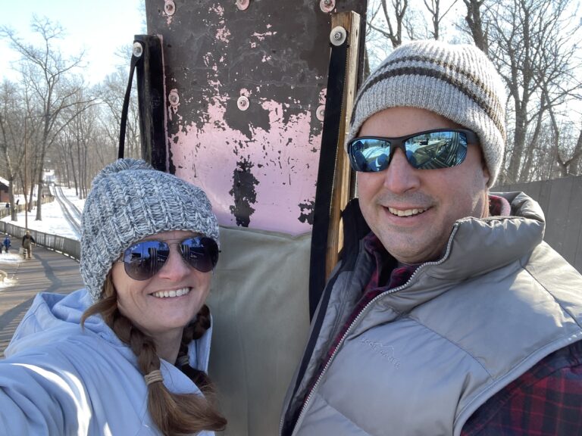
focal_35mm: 23
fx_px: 387
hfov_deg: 73.9
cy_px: 218
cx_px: 291
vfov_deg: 58.9
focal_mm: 2.71
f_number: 2.2
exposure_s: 1/121
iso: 25
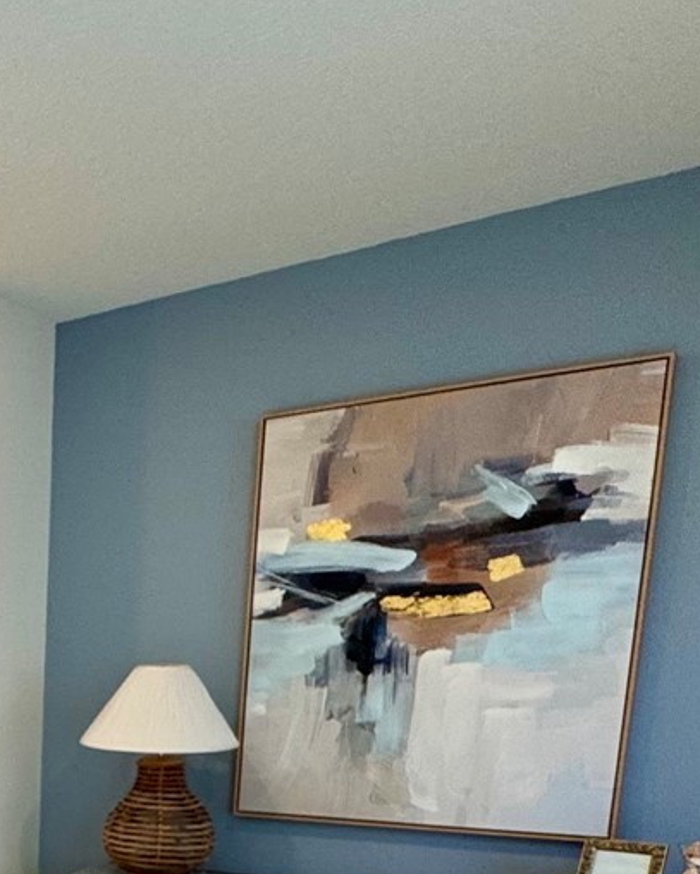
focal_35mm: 43
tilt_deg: -9.3
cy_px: 850
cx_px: -323
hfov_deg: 26.4
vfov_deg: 38.6
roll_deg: +0.8
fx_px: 1113
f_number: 2.2
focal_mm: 2.22
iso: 100
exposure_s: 1/120
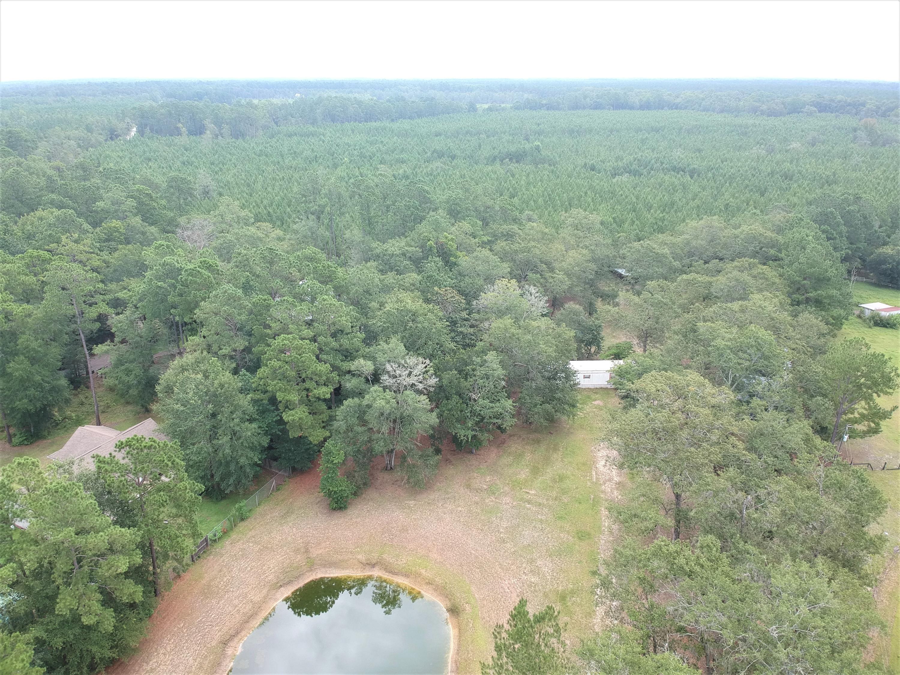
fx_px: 650
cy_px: 338
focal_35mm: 25
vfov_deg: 54.9
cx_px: 450
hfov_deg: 69.4
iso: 100
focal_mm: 4.49
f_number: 2.6
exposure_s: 1/200
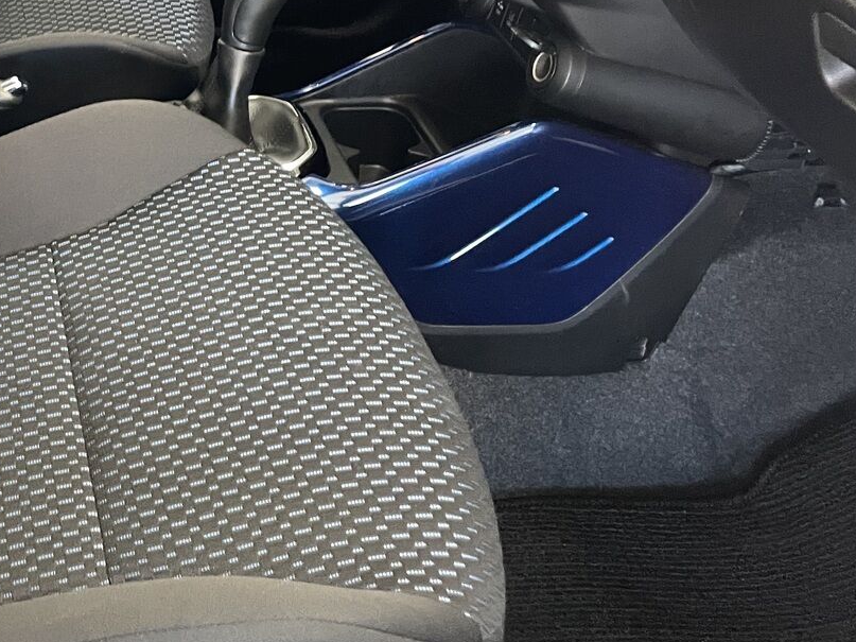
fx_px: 1360
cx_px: -44
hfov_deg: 31.6
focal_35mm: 55
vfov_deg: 25.5
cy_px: 37
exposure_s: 1/57
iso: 500
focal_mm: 4.2
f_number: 1.6
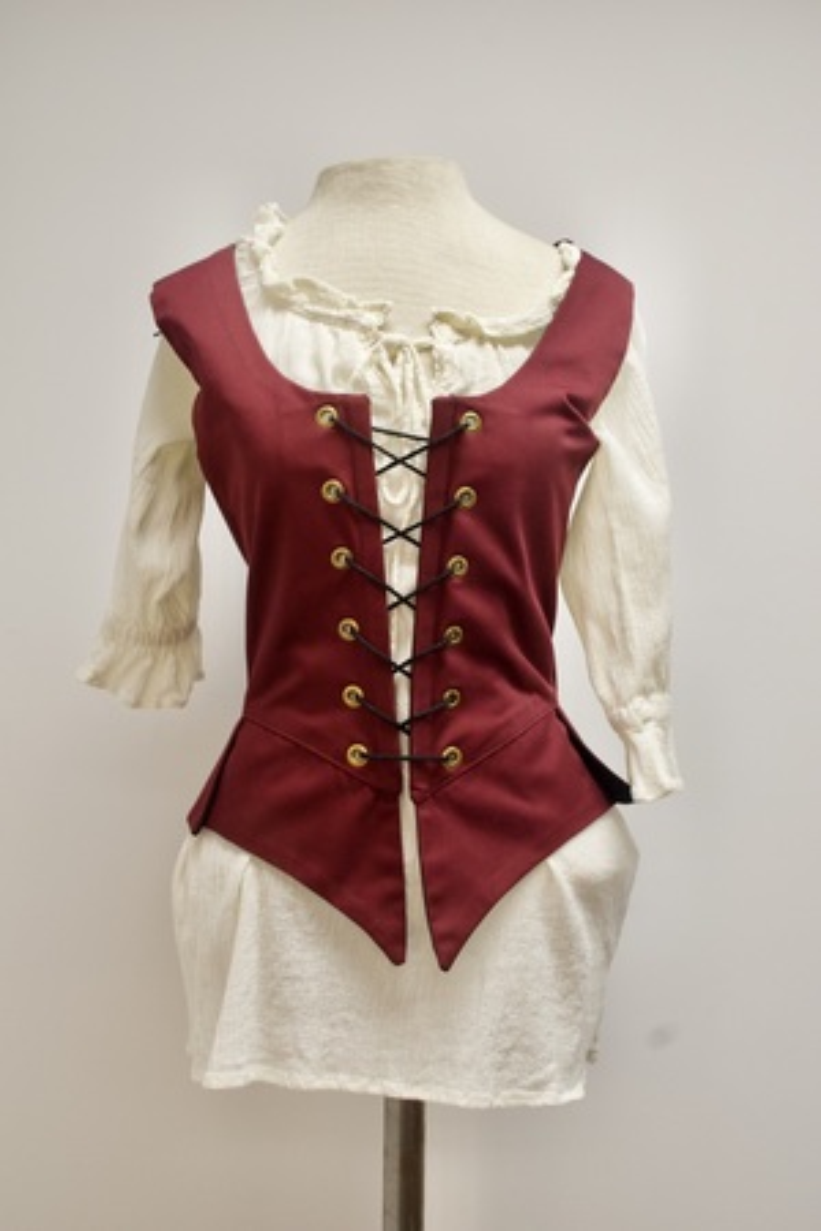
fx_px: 1180
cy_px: 616
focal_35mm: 34
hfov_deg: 38.4
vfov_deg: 55.1
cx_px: 410
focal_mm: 23
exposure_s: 1/100
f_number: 8
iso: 1600
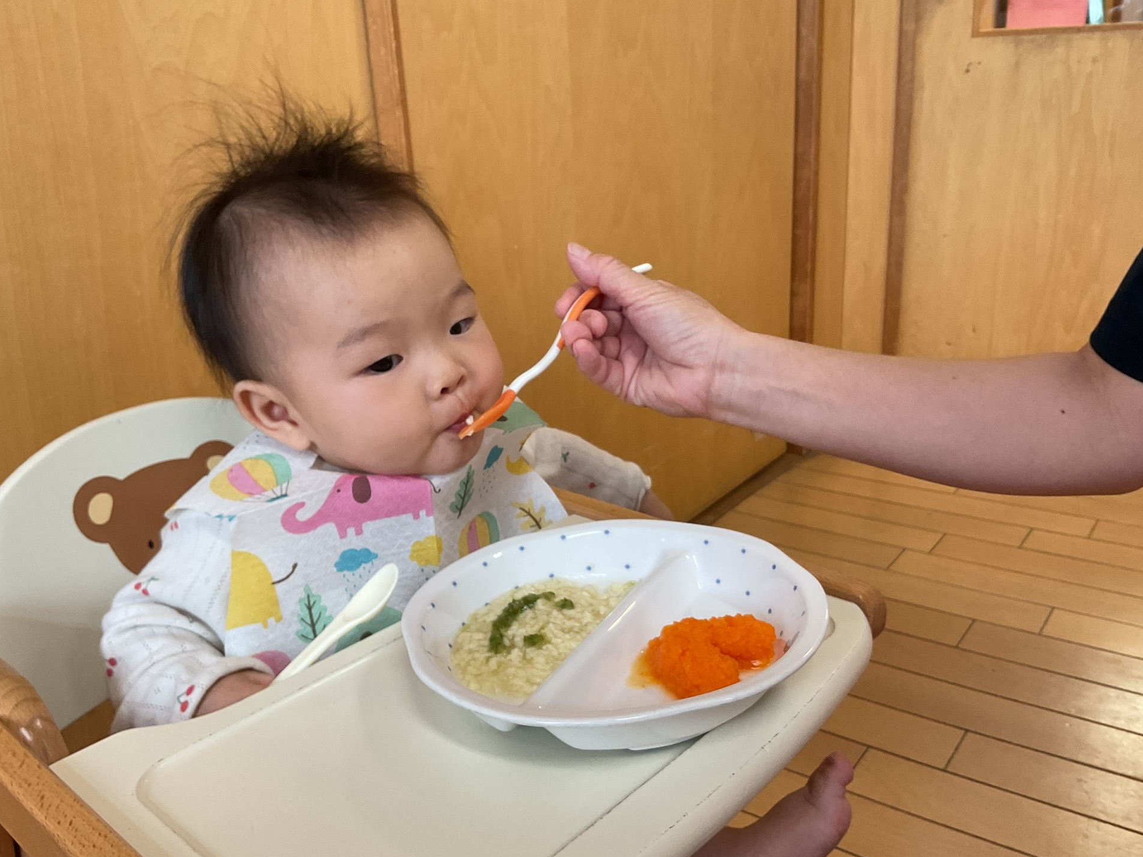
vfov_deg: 45.4
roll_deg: +2.2
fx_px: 1024
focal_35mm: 31
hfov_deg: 58.3
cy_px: 453
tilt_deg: -20.8
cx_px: 565
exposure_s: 1/50
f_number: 1.8
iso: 64
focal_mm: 3
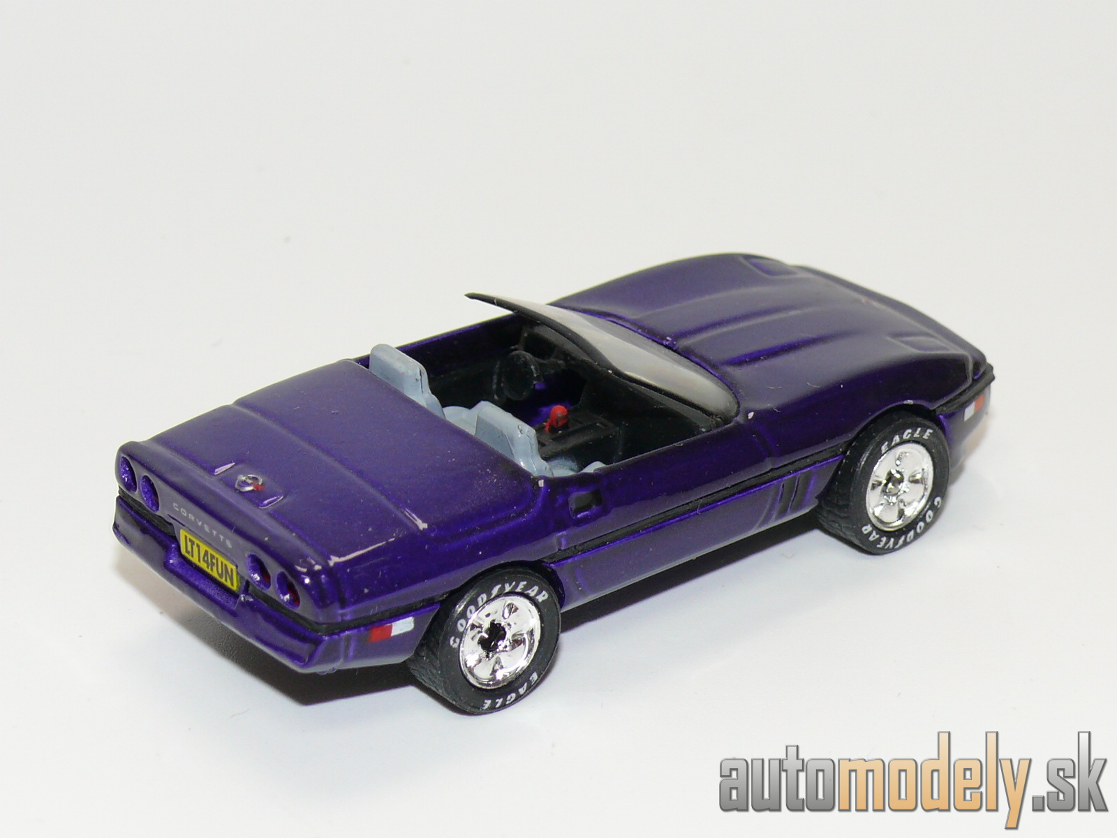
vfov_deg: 13.5
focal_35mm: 110
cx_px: 558
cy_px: 419
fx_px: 3550
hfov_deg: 17.9
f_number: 4
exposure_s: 1/30
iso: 100
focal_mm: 13.9
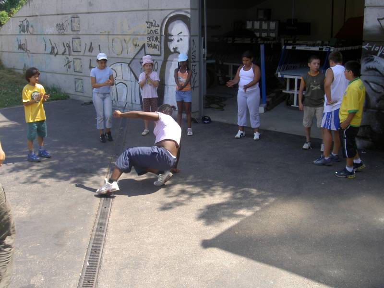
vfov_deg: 36.8
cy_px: 144
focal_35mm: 39
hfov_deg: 47.9
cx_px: 192
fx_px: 433
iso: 100
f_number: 4.7
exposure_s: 1/100
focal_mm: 8
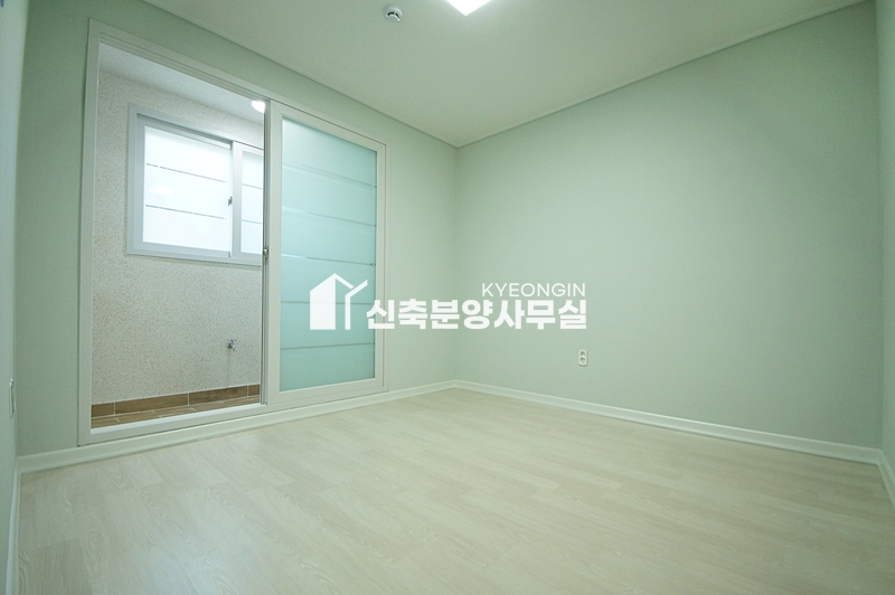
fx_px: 373
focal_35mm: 15
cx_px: 448
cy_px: 298
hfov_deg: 100.4
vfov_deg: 77.2
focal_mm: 10
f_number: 5
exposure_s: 1/60
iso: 800
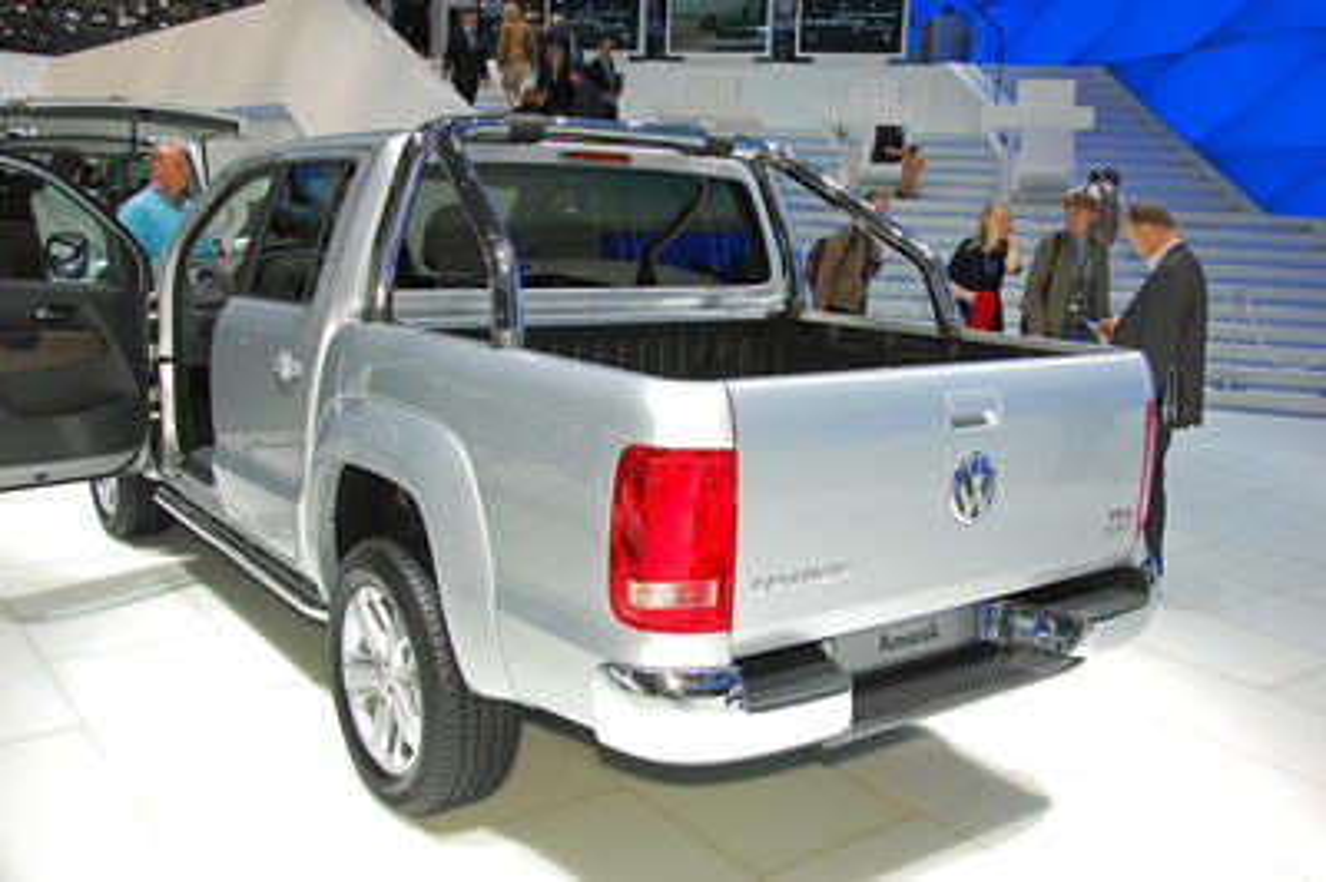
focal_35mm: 36
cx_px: 663
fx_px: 1325
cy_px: 441
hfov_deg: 53.2
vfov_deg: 36.8
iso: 200
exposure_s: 1/100
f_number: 5
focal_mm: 24
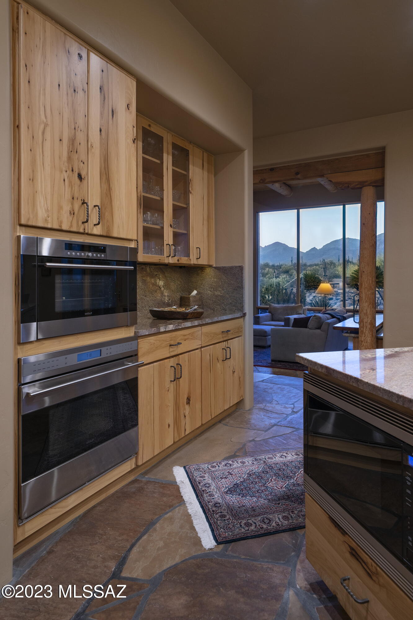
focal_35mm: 21
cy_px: 310
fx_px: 362
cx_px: 206
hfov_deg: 59.5
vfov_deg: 81.2
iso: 200
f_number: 9
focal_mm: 21
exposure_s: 1/1.67
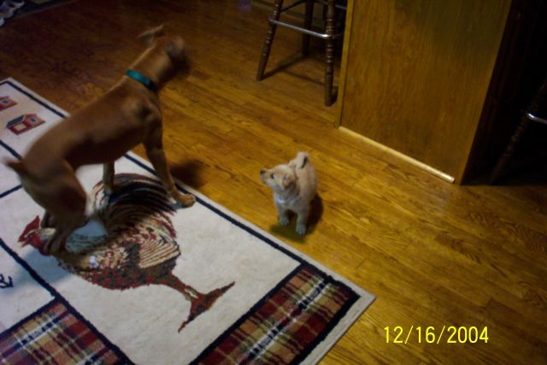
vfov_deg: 37.9
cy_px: 182
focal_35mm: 35
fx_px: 532
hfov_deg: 54.4
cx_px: 274
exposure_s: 1/8
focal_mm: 7.5
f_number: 2.8
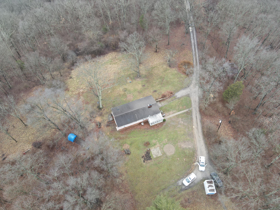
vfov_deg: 56.8
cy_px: 105
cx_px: 140
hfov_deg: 71.6
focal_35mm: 24
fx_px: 194
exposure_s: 1/30
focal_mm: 4.5
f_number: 2.8
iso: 100
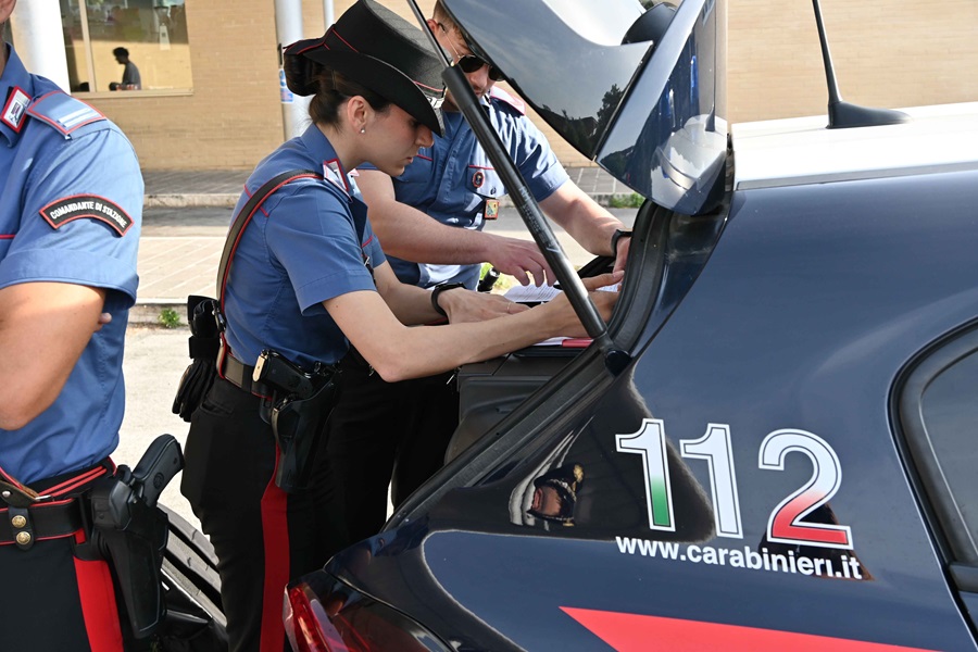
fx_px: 1059
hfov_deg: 49.6
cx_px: 489
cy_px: 326
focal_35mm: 39
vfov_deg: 34.2
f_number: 5.6
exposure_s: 1/250
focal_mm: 26
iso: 200
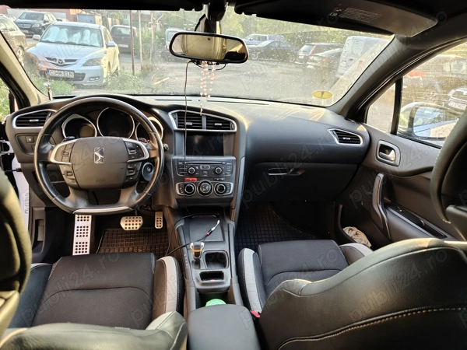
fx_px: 324
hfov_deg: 71.6
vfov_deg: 56.8
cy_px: 175
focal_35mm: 24
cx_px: 234
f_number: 1.8
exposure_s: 1/100
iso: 414
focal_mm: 5.56
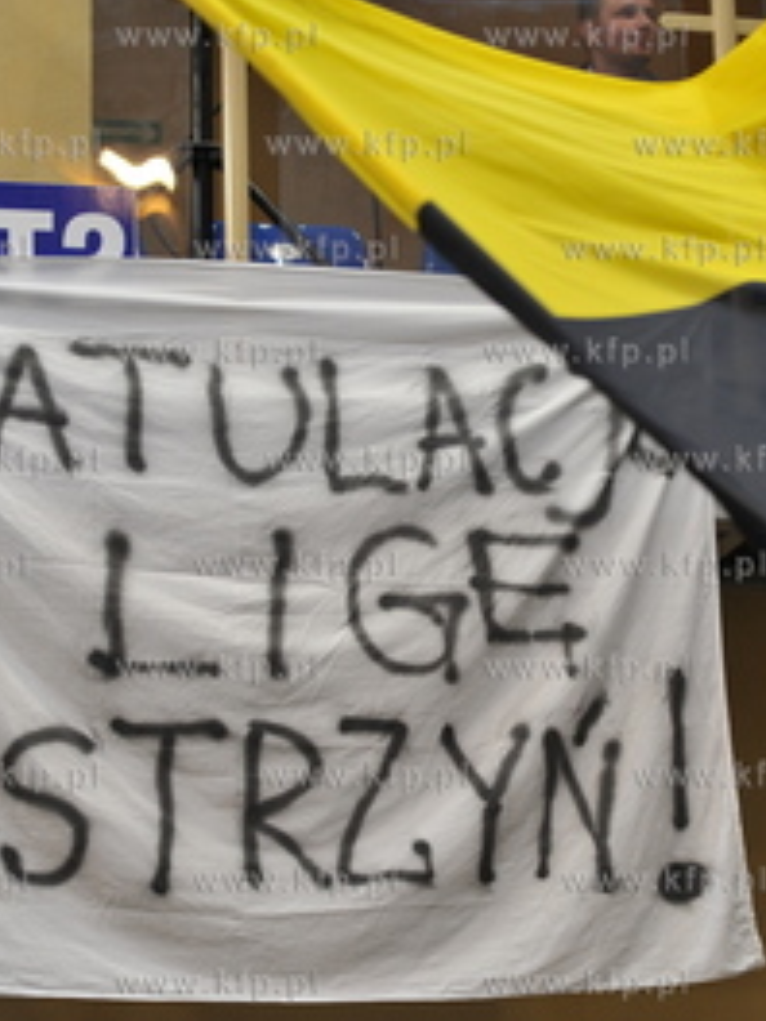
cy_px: 510
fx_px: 3009
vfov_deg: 19.3
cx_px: 503
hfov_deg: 14.5
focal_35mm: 102
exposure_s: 1/1000
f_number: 2.8
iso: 1600
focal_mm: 70
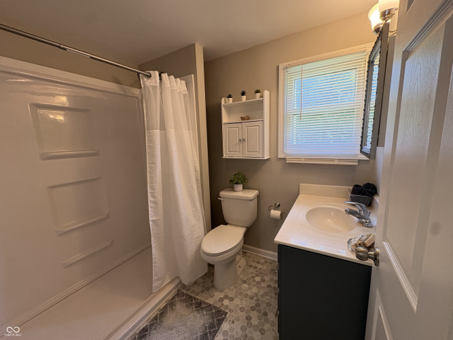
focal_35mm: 14
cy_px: 170
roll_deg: +2.3
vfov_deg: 85.7
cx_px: 226
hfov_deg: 102.1
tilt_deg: -9.0
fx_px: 183
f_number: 2.2
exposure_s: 1/120
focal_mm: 2.22
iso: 200
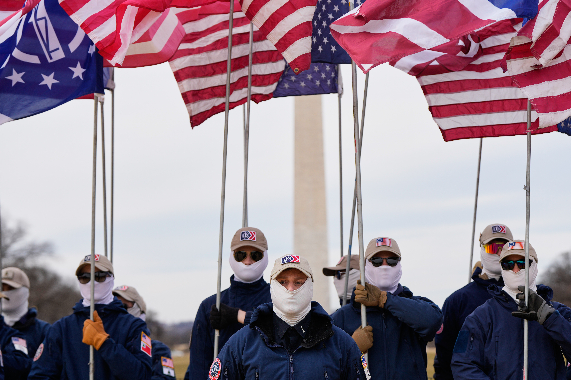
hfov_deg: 23.1
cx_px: 286
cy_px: 190
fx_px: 1396
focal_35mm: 88
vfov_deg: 15.5
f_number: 4
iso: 125
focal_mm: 88
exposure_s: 1/800
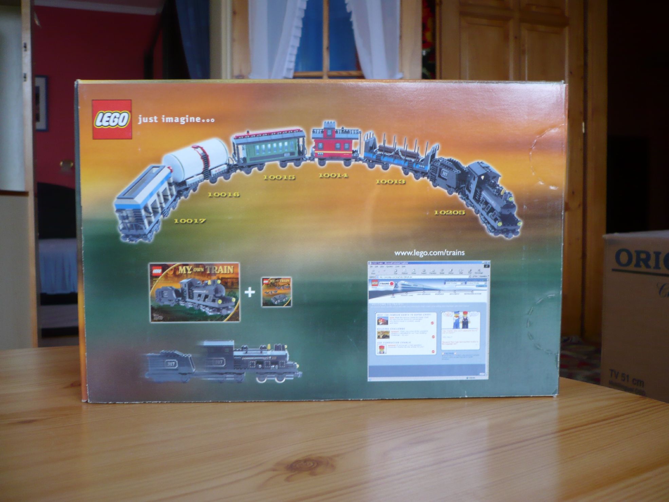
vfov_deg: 40.7
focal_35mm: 35
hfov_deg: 52.6
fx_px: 676
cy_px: 251
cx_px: 334
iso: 100
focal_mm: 5.8
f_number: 2.8
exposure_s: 1/25
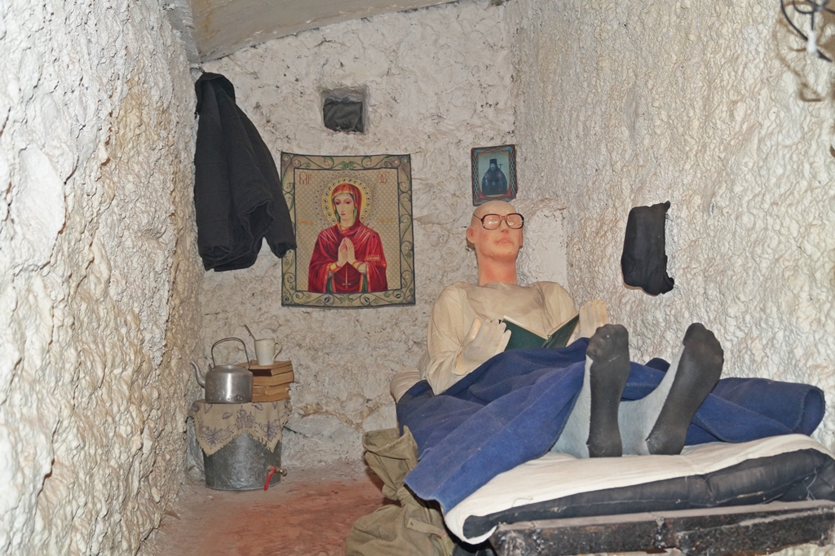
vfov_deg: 36.8
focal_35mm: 36
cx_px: 418
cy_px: 278
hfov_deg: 53.1
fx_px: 835
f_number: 4
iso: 800
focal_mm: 24
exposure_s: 1/60
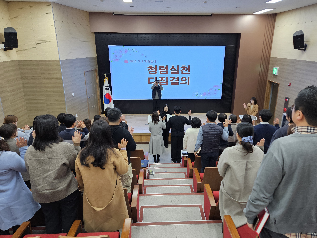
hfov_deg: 73.9
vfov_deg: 58.9
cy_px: 119
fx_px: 211
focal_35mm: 23
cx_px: 158
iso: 250
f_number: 1.8
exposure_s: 1/120
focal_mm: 5.4
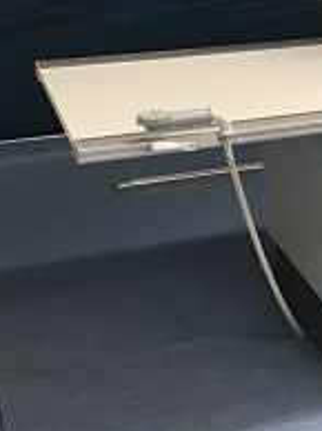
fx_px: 957
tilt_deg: -3.3
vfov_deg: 22.7
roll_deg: -2.6
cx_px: 406
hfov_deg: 18.0
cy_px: -123
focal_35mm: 77
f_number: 1.8
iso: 32
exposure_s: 1/25
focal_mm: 3.99
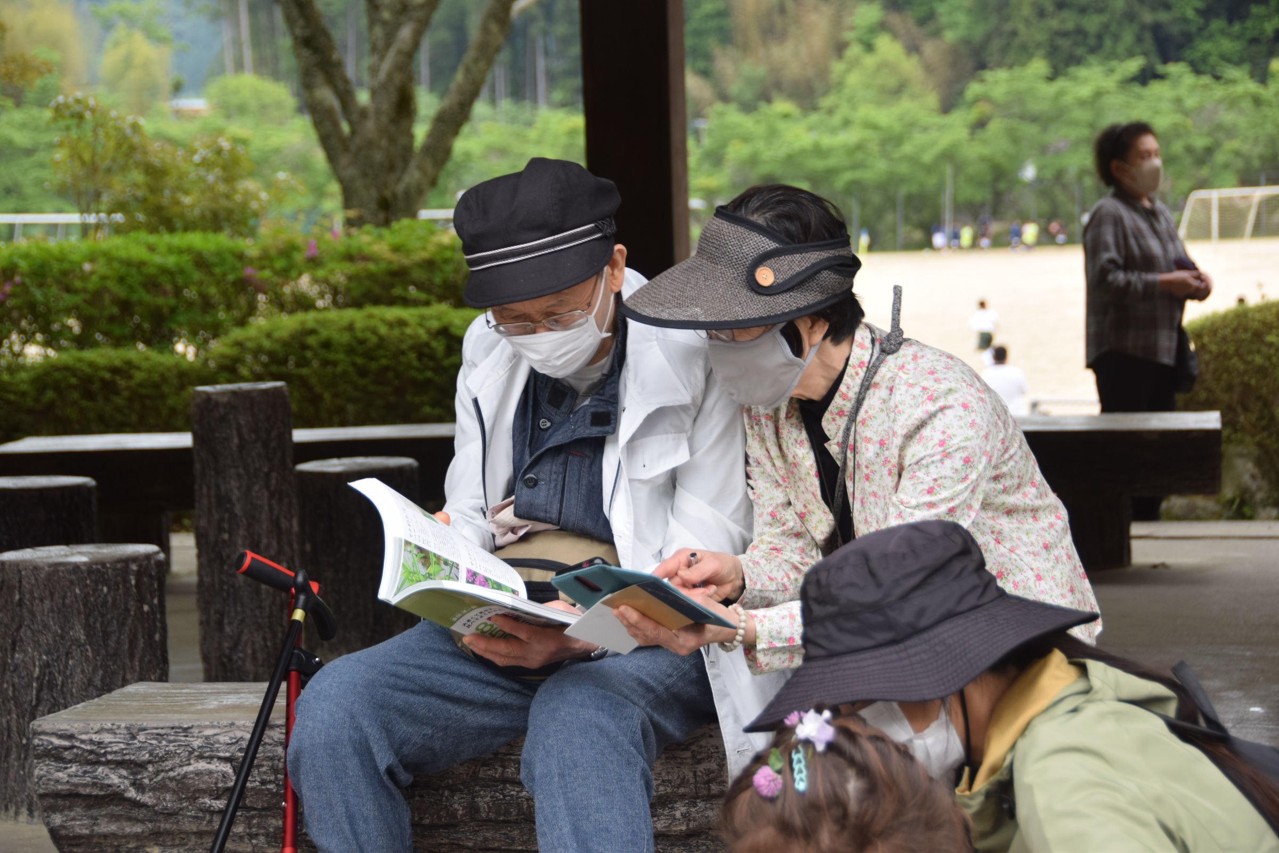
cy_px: 426
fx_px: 3304
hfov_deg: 21.9
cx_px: 640
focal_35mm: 93
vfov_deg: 14.7
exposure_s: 1/200
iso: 250
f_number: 4.8
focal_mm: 62
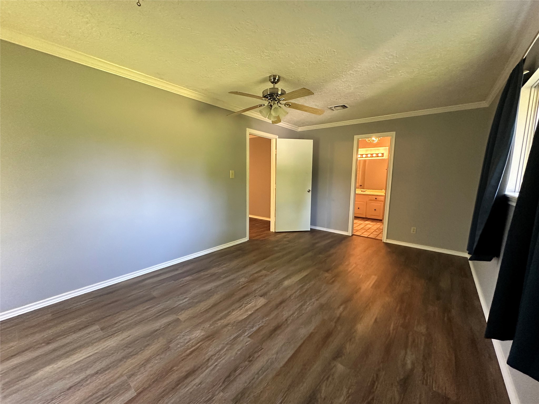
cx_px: 270
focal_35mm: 14
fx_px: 218
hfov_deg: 102.1
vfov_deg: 85.7
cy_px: 202
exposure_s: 1/60
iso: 400
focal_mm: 2.22
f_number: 2.2
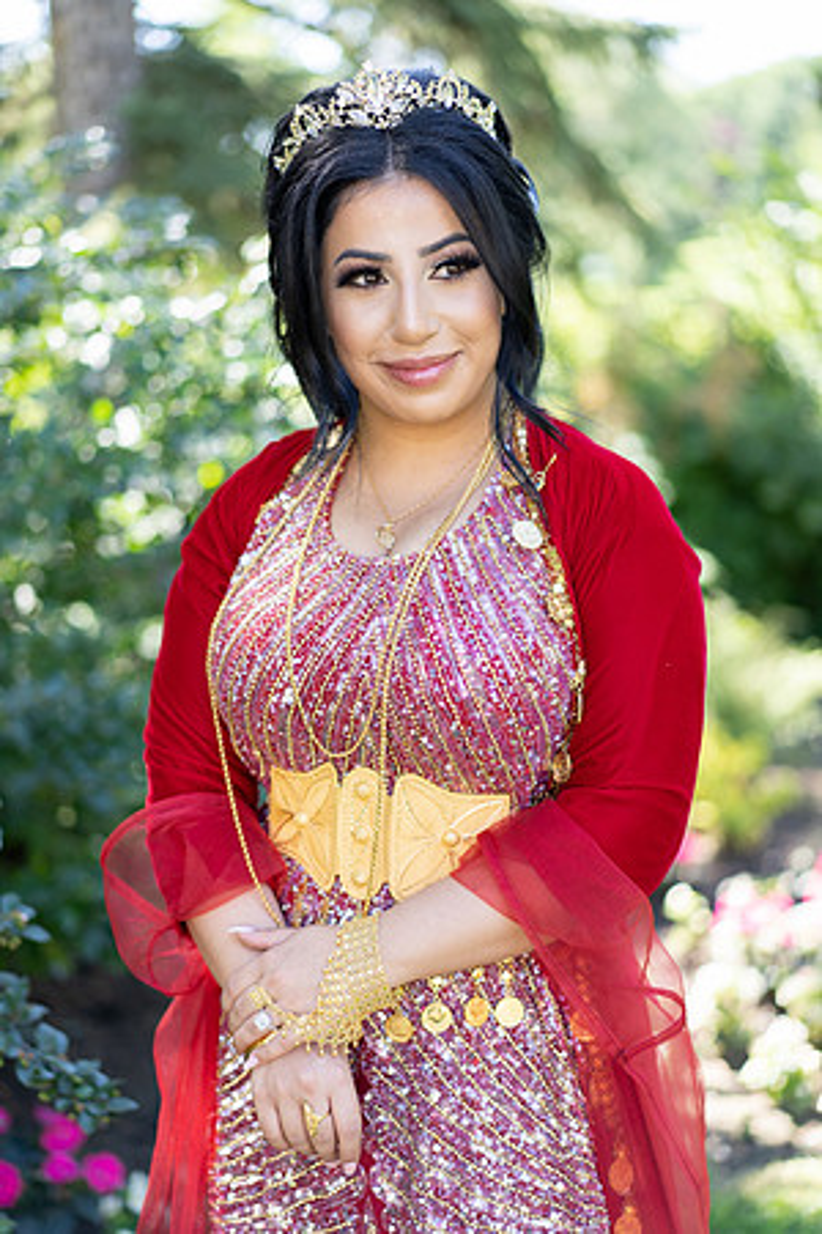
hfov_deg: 24.6
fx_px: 1884
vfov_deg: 36.2
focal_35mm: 55
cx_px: 411
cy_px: 617
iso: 100
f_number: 1.8
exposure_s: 1/250
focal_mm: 55
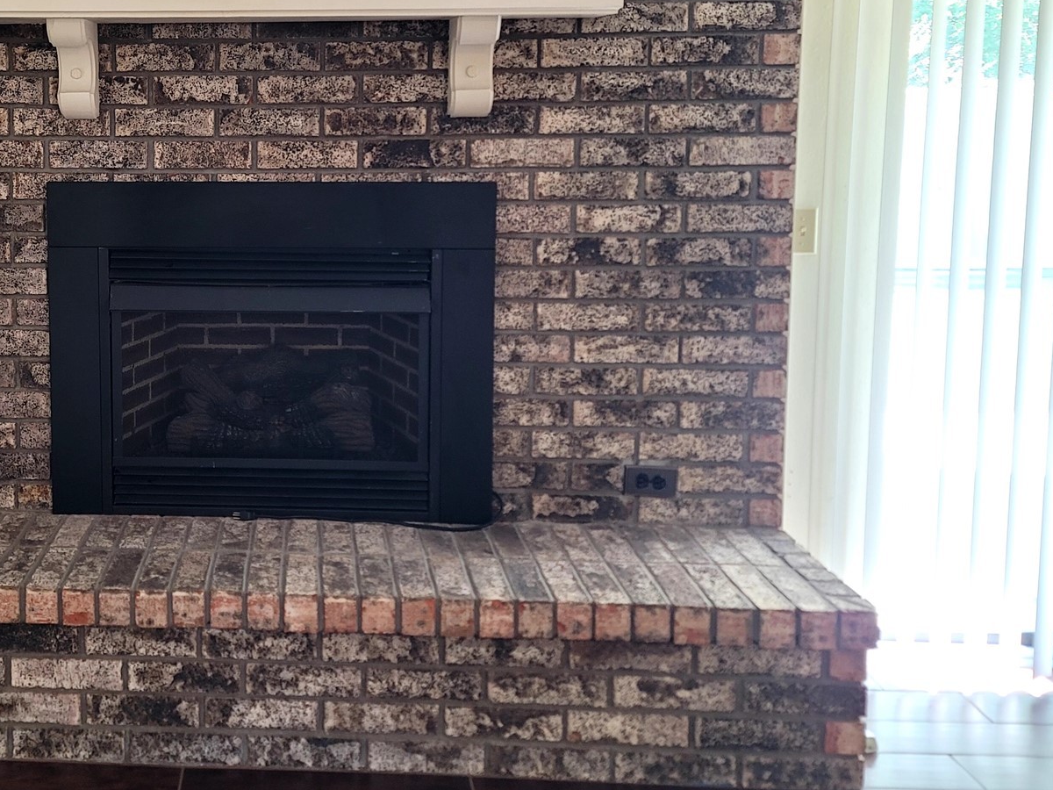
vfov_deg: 35.6
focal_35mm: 40
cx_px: 228
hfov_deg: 44.8
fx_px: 1217
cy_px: 257
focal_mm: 7
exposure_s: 1/40
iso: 200
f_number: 1.8
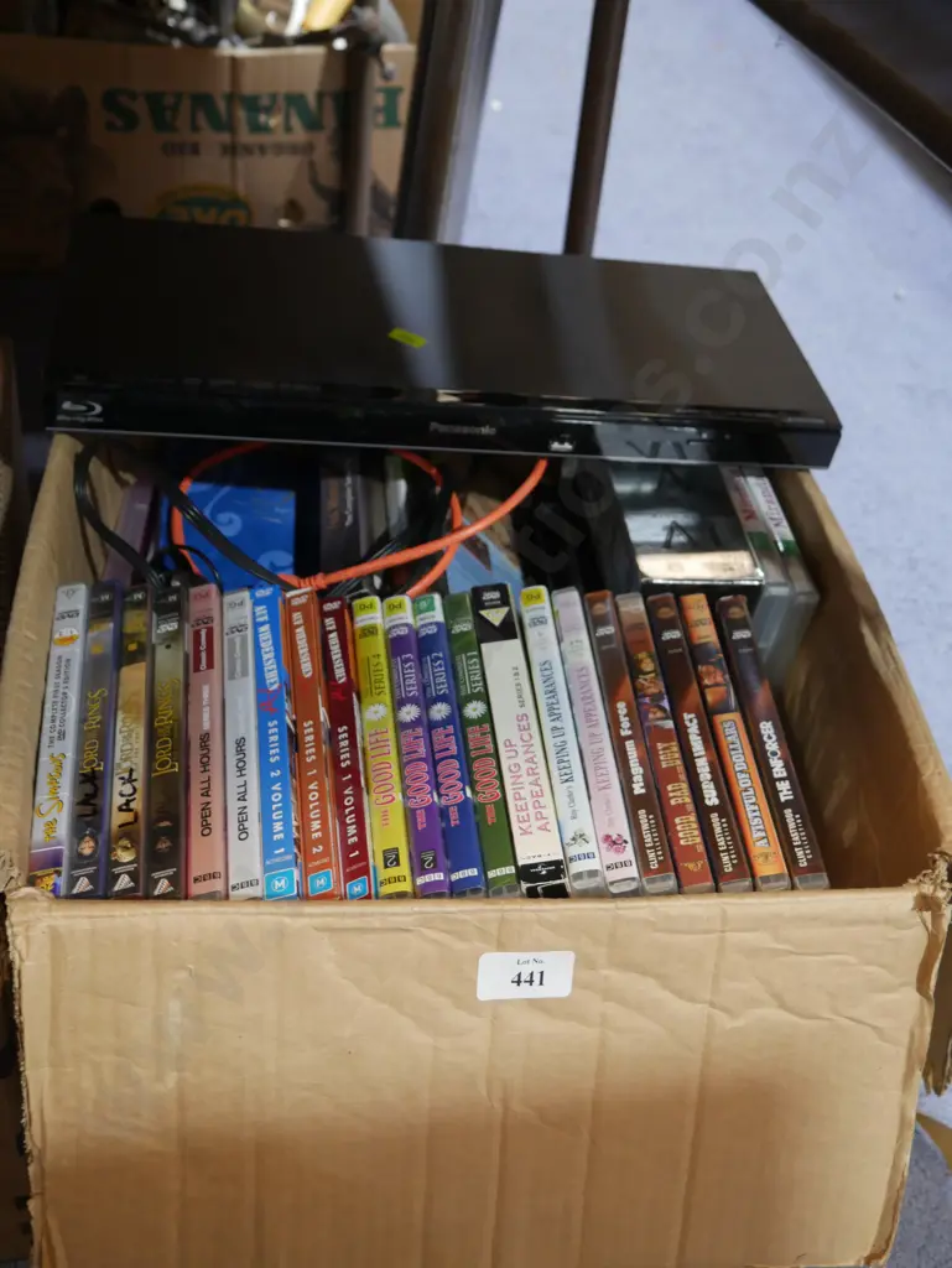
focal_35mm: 36
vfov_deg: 51.3
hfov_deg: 39.7
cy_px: 634
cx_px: 476
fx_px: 1319
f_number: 4
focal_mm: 18
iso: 800
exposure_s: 1/60
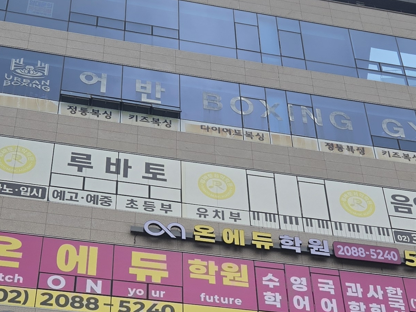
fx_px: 913
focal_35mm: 76
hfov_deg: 25.6
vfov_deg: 19.2
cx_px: 228
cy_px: 236
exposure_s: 1/2921
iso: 40
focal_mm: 5.4
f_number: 1.8
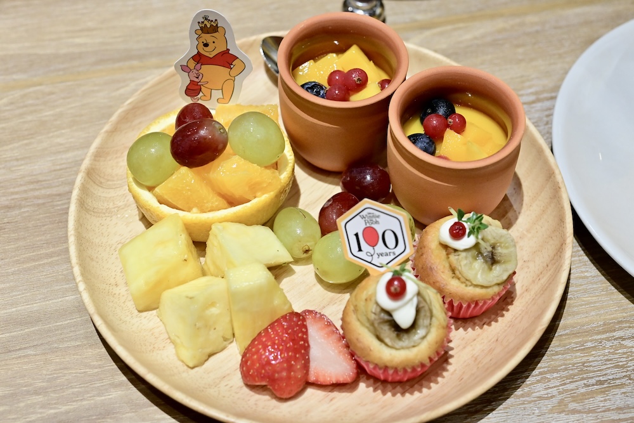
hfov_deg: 33.4
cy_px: 212
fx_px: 1057
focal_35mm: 60
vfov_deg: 22.6
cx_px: 317
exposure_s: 1/160
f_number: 6.3
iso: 6400
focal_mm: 60
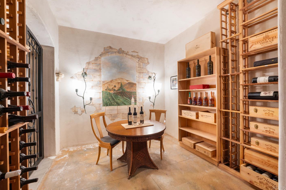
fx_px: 119
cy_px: 93
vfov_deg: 77.3
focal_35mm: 15
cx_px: 136
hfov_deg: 100.3
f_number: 13
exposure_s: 4
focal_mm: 14
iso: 100
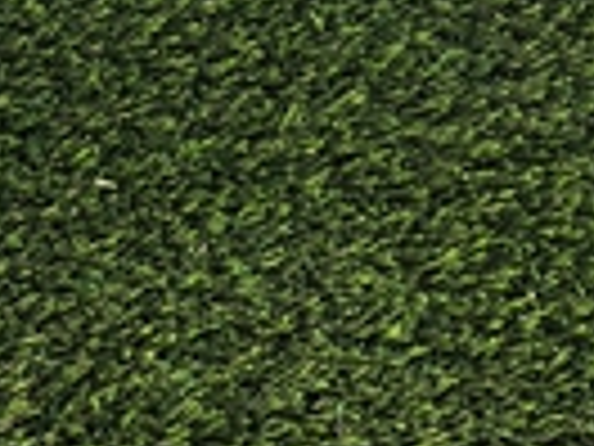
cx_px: 252
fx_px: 2505
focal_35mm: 146
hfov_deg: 13.5
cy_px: -383
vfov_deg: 9.6
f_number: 2
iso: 200
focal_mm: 6.98
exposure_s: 1/50
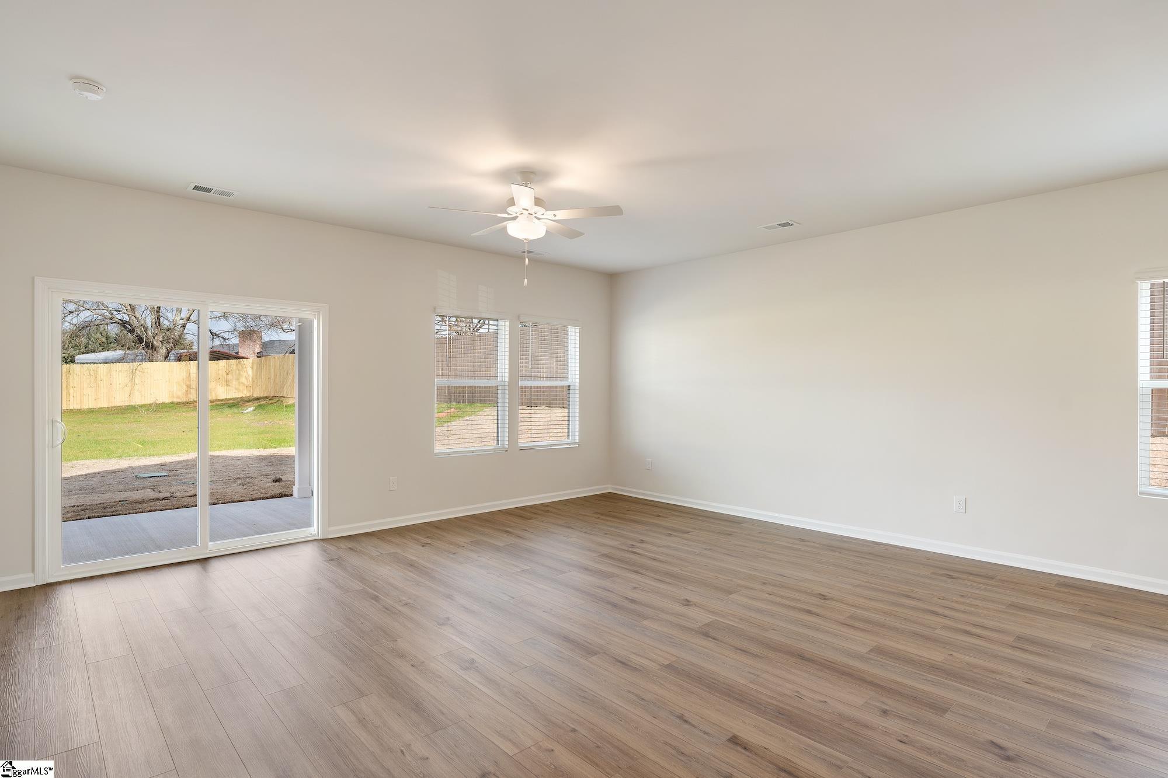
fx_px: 594
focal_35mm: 18
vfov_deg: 66.5
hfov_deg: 89.1
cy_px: 389
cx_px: 584
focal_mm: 18.3
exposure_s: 1/8
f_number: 6.3
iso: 400
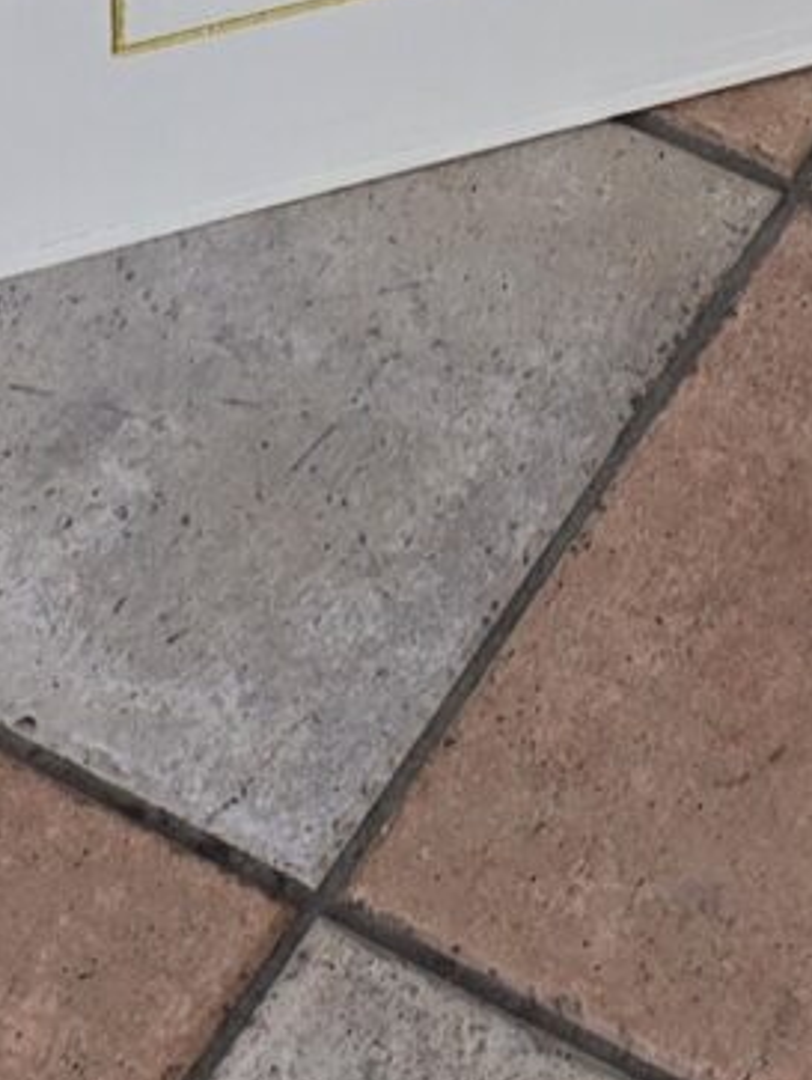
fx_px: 5058
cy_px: -2660
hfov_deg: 8.9
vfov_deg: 8.7
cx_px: 1225
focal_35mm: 162
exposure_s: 1/100
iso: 40
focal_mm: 5.4
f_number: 1.8
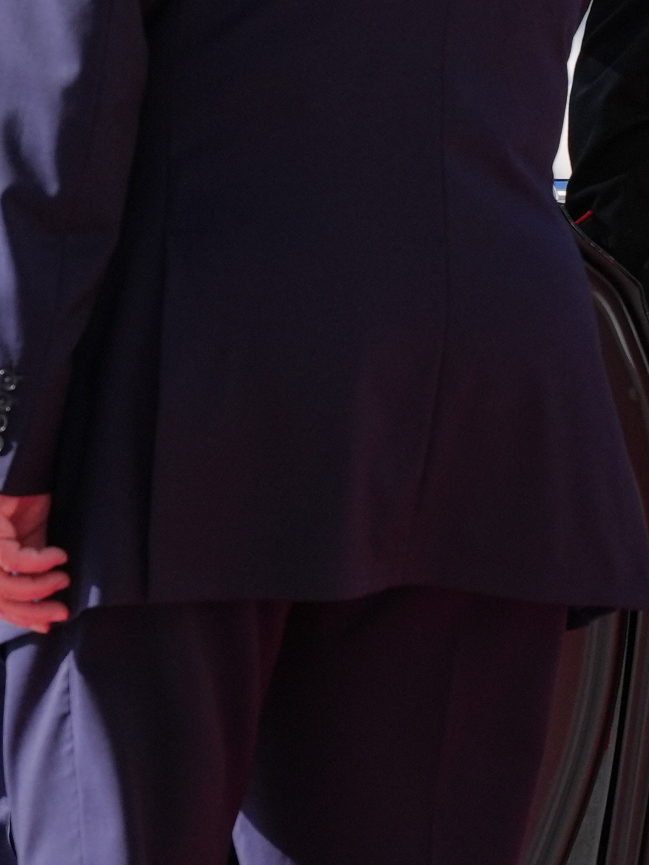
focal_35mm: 285
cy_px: 396
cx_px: -114
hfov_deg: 5.2
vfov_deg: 6.9
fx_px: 7123
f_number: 5.6
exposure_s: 1/2000
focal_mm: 70
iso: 400
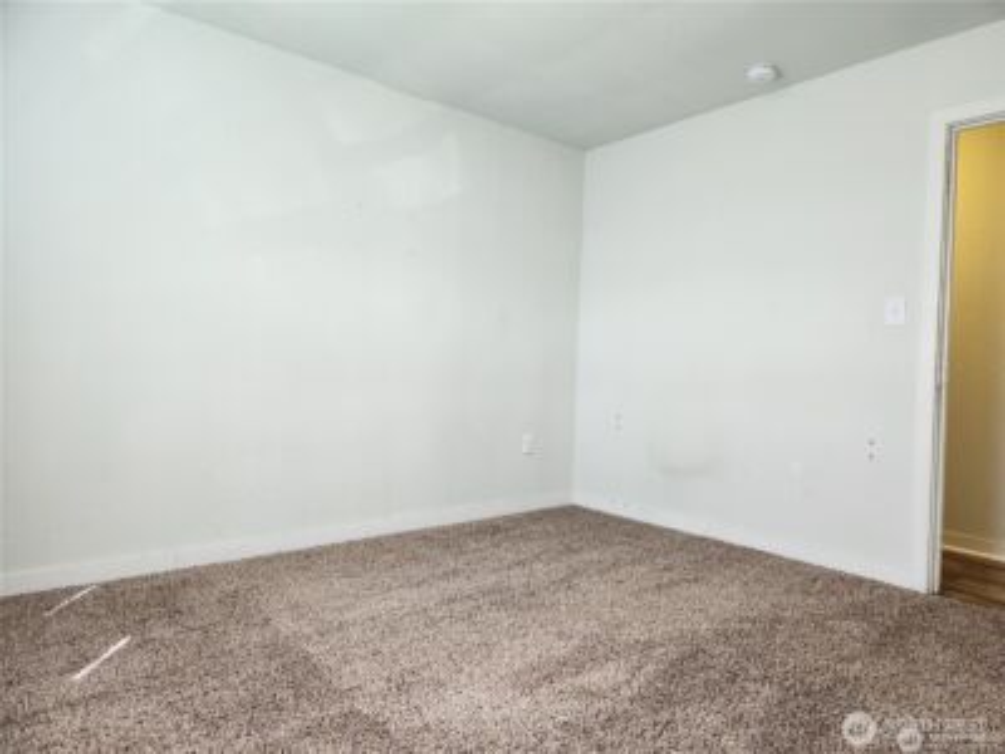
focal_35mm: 23
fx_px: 668
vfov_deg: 58.9
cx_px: 502
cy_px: 377
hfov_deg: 73.9
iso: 160
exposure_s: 1/120
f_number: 1.8
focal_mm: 5.4
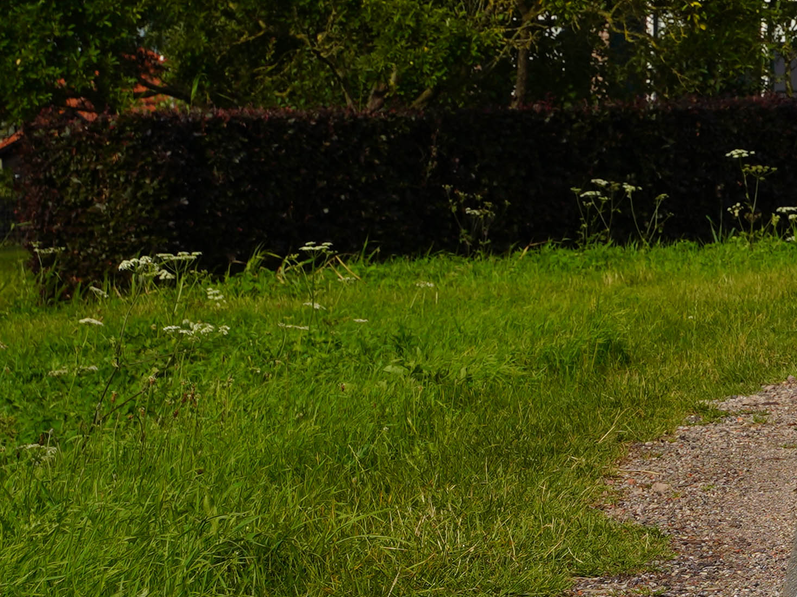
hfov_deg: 8.0
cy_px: -124
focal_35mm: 236
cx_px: 1526
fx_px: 5433
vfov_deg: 6.3
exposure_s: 1/320
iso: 100
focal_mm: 60
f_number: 10
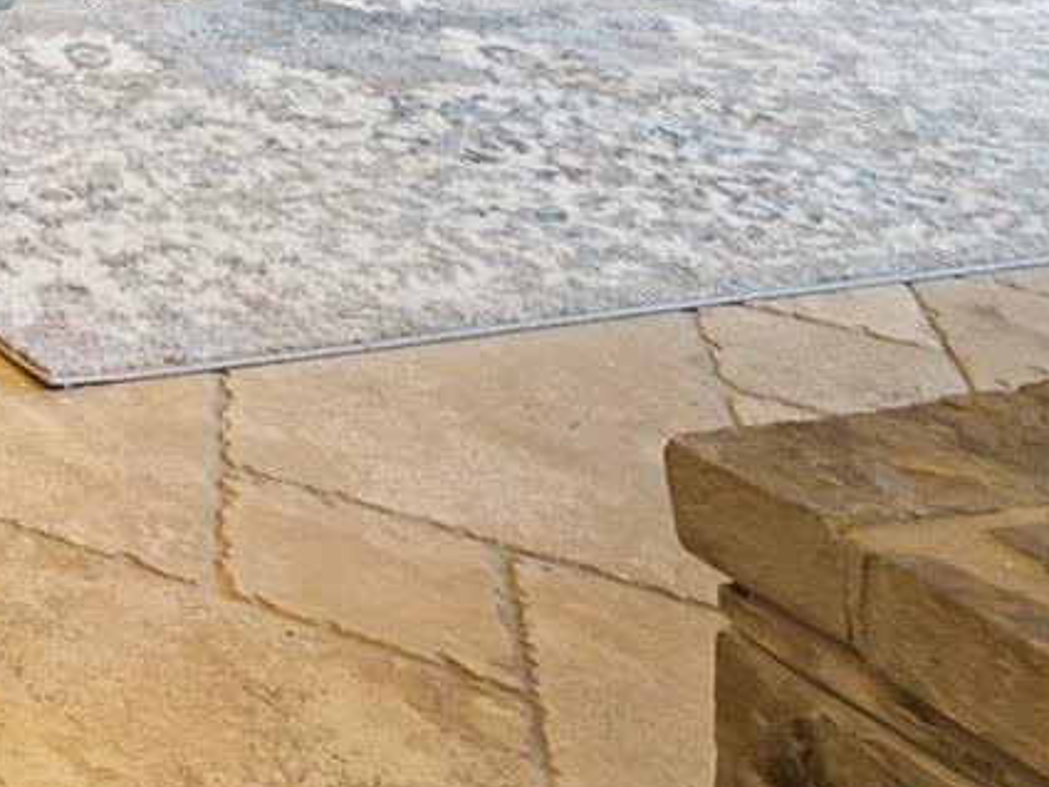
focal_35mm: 65
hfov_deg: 17.9
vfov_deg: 16.3
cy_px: -856
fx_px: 1970
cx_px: -1143
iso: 100
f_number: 8
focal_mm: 14
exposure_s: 3
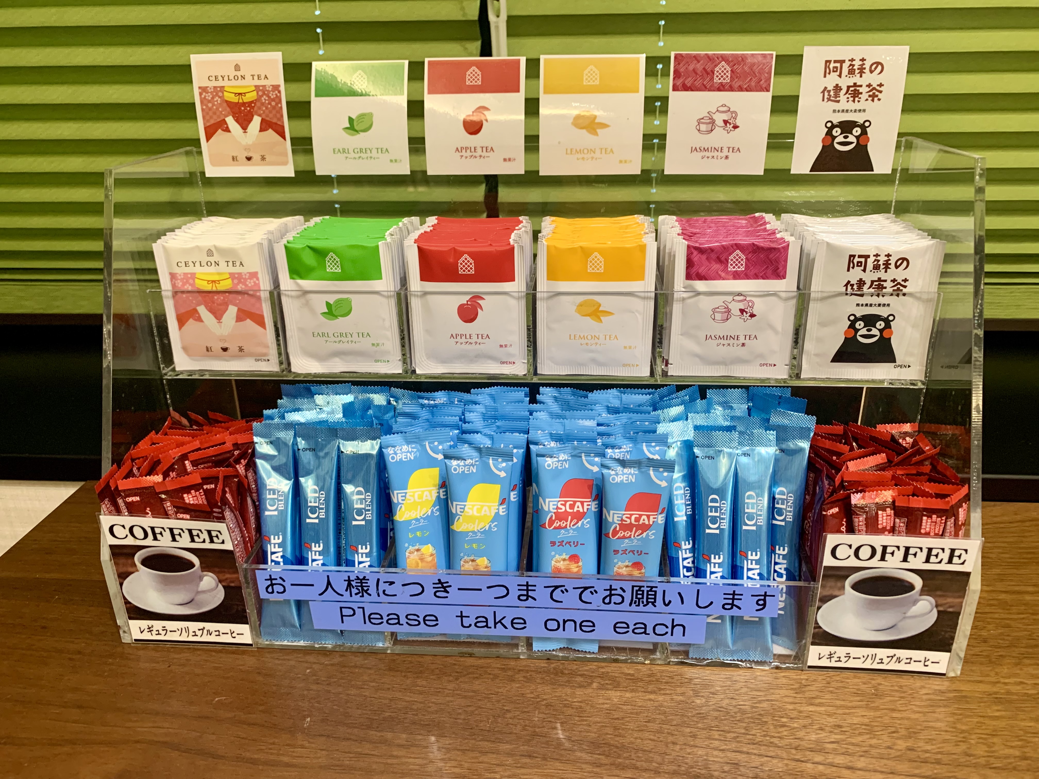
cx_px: 520
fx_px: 780
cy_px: 390
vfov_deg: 53.1
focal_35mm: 26
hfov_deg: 67.3
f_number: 1.8
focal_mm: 4.25
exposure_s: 1/60
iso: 200
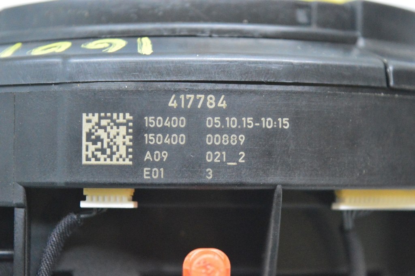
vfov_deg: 16.5
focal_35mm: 82
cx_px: 208
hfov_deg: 24.6
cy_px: 138
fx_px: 950
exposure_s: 1/80
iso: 6400
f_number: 5.6
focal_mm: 55
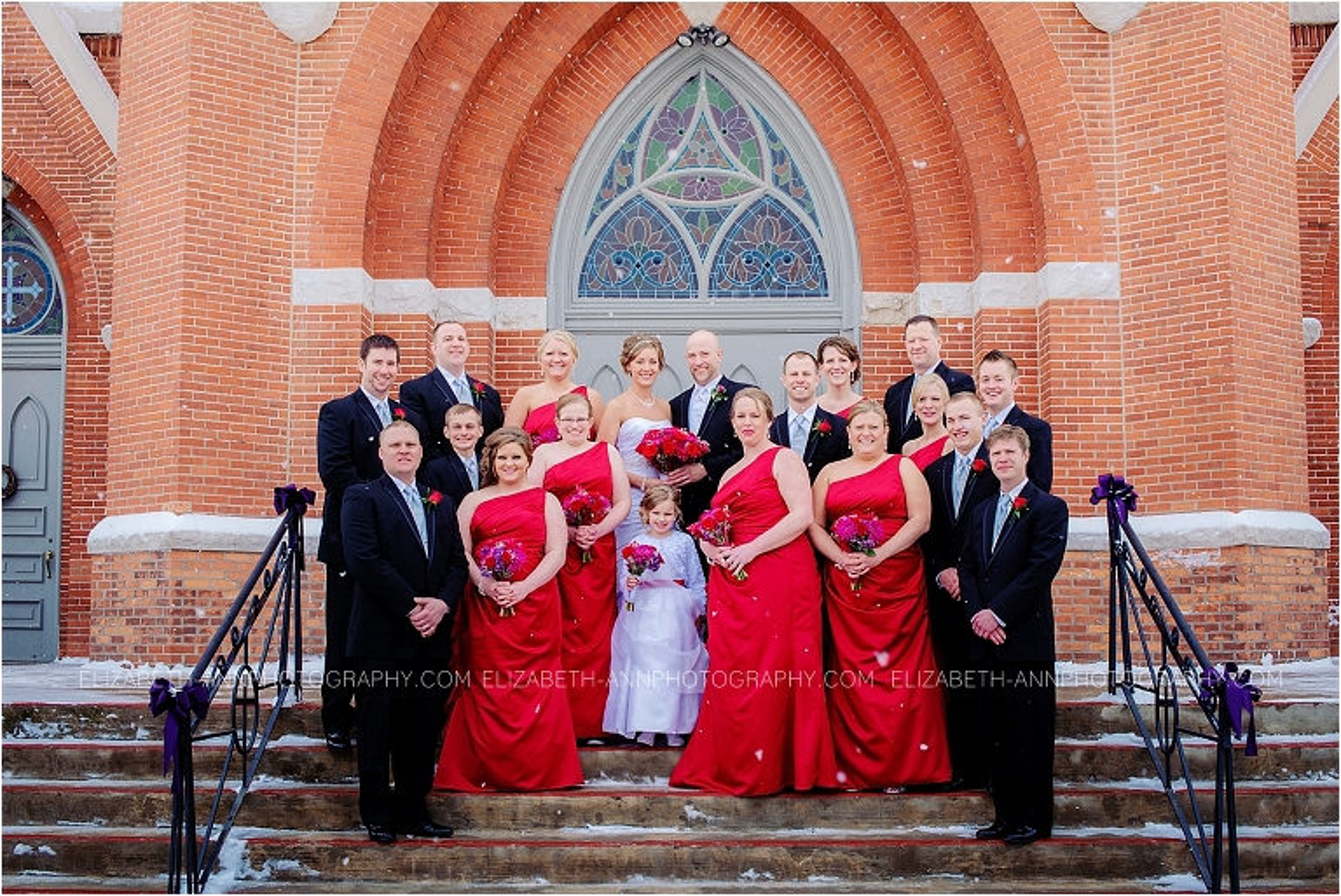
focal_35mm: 50
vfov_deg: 27.0
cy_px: 448
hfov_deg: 39.6
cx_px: 670
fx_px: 1863
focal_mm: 50
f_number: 9
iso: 200
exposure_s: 1/250
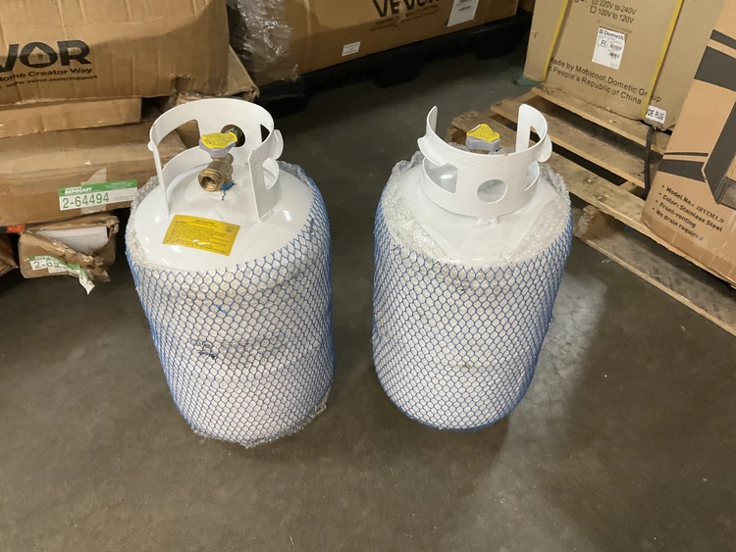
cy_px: 276
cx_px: 368
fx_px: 617
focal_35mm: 29
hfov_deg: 61.6
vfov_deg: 48.3
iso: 200
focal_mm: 3
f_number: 1.8
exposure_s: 1/60
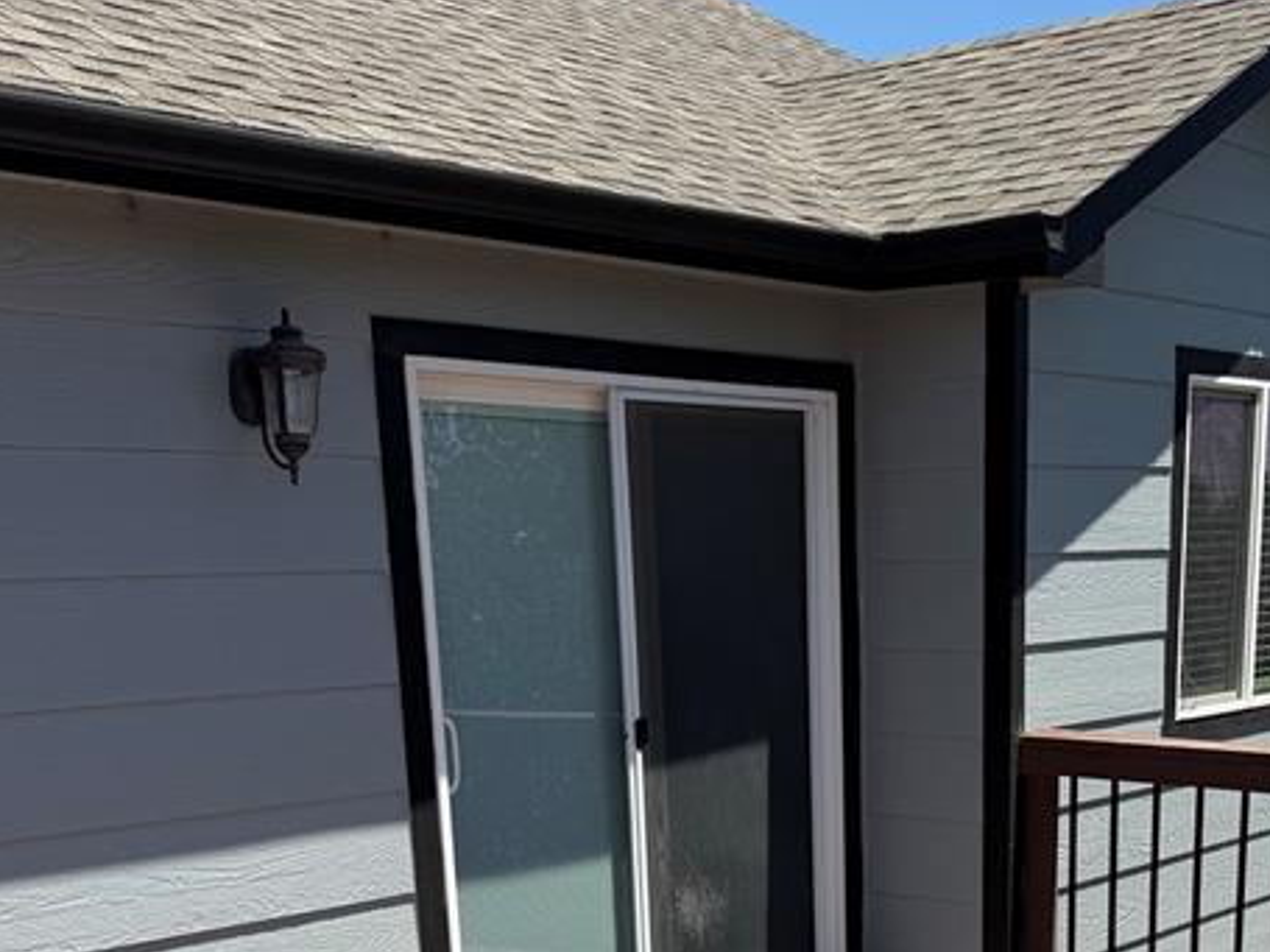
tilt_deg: -14.0
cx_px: 840
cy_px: 1043
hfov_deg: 35.2
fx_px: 1981
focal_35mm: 54
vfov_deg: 25.1
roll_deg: +1.6
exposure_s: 1/4405
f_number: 1.78
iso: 80
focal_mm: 6.76
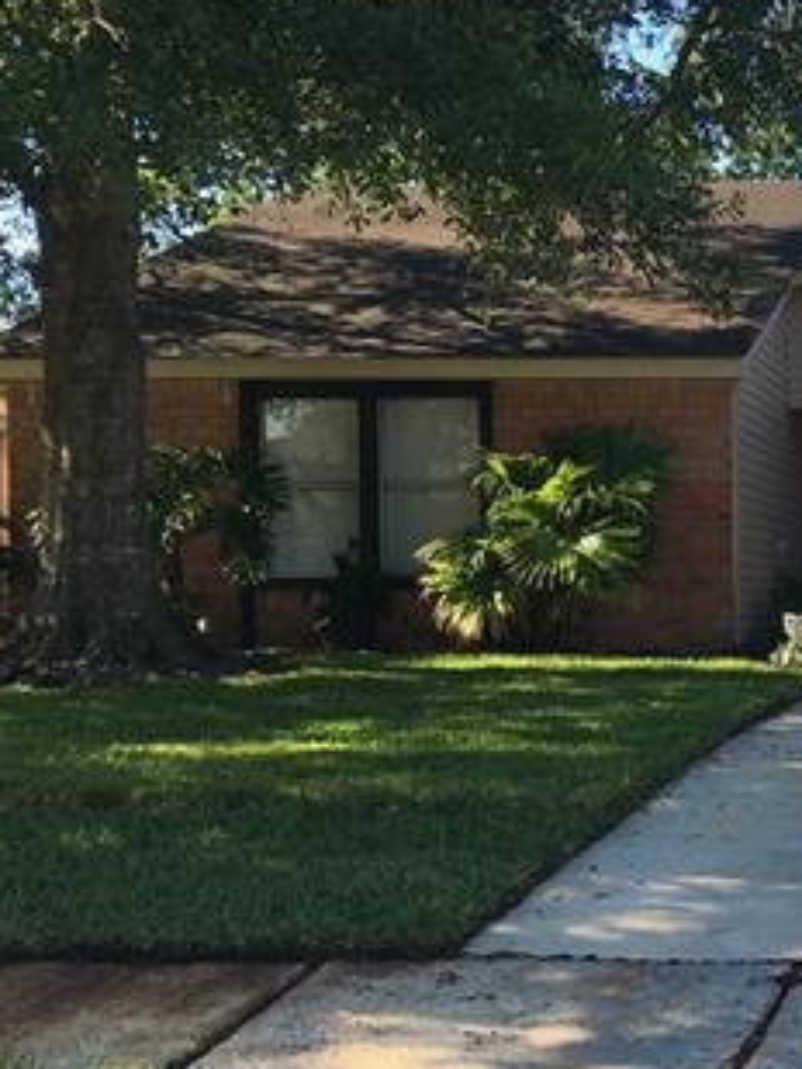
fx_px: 1852
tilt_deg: -1.2
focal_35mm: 60
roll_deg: +0.0
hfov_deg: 22.5
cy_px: 668
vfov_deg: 32.0
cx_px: 961
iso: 25
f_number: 2.2
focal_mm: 4.15
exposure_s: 1/434
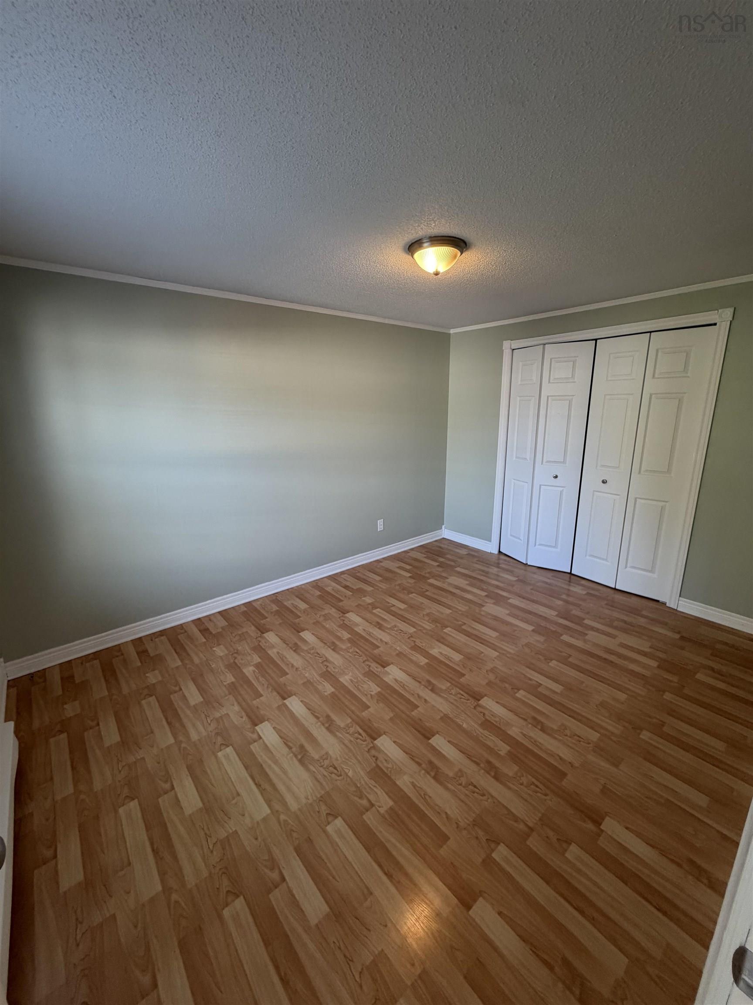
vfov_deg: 102.1
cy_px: 502
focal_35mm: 14
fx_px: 406
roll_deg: -0.4
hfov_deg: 85.7
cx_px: 376
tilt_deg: -13.7
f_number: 2.2
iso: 160
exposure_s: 1/60
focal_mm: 2.22
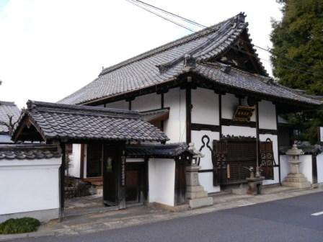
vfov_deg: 41.8
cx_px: 162
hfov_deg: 54.0
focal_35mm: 34
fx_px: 317
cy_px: 121
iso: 160
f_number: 5.6
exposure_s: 1/200
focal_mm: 17
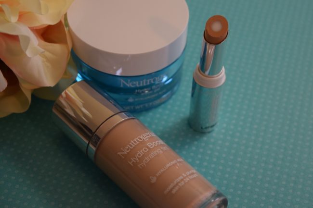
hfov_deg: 28.1
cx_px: 156
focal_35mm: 72
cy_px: 104
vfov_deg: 18.9
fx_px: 626
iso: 1100
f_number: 5.3
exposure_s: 1/60
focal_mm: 48
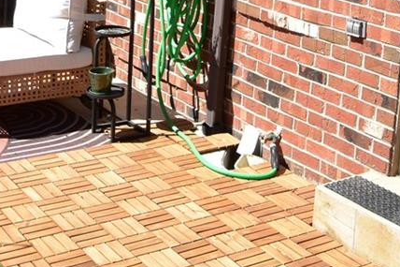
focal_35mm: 73
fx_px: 809
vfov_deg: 17.5
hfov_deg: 27.8
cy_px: -84
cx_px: 187
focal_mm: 13
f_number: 11
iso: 400
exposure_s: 1/400
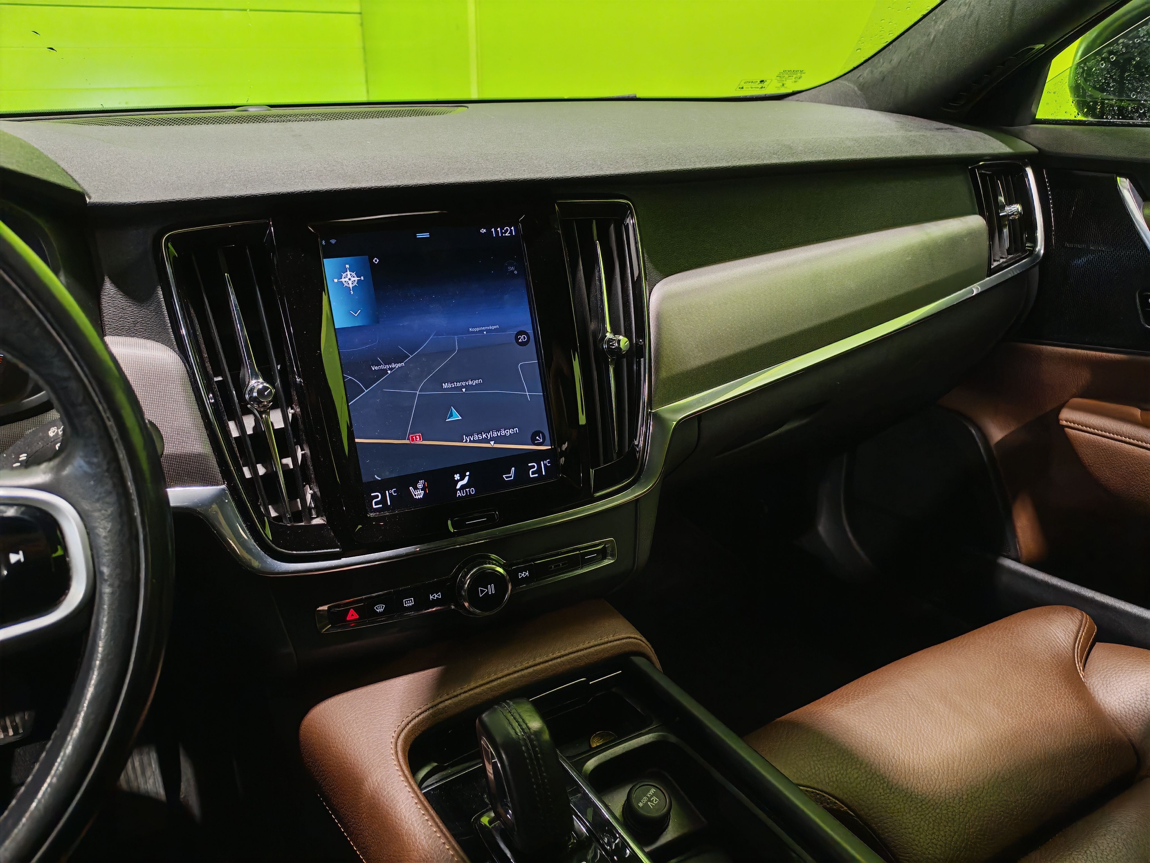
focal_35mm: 27
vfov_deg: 51.4
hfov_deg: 65.3
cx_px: 575
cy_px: 432
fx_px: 897
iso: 1250
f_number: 1.9
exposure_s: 1/33
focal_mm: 6.12
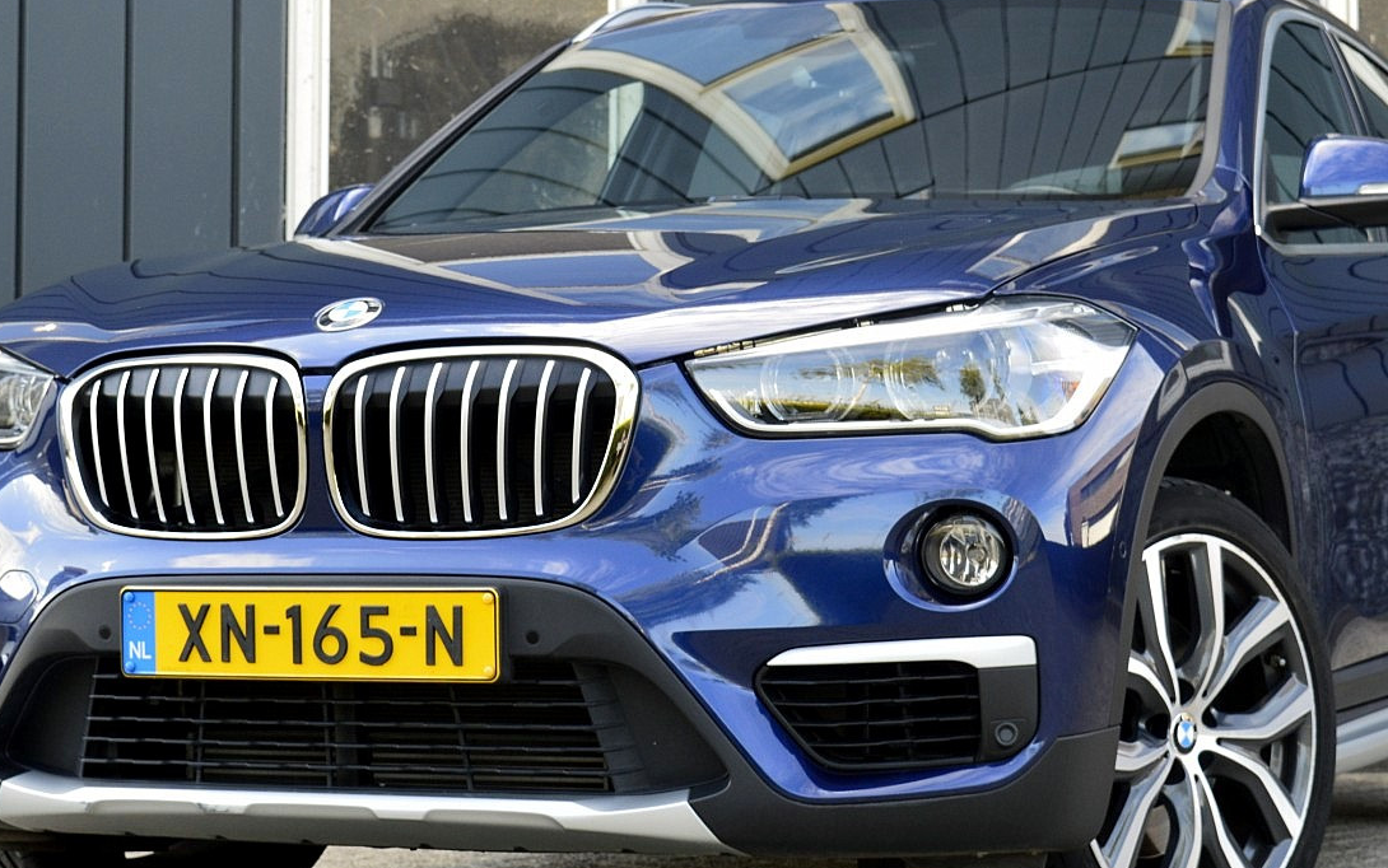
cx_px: 751
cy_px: 393
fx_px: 3443
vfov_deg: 14.4
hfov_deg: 22.8
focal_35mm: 91
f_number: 8
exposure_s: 1/80
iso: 400
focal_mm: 40
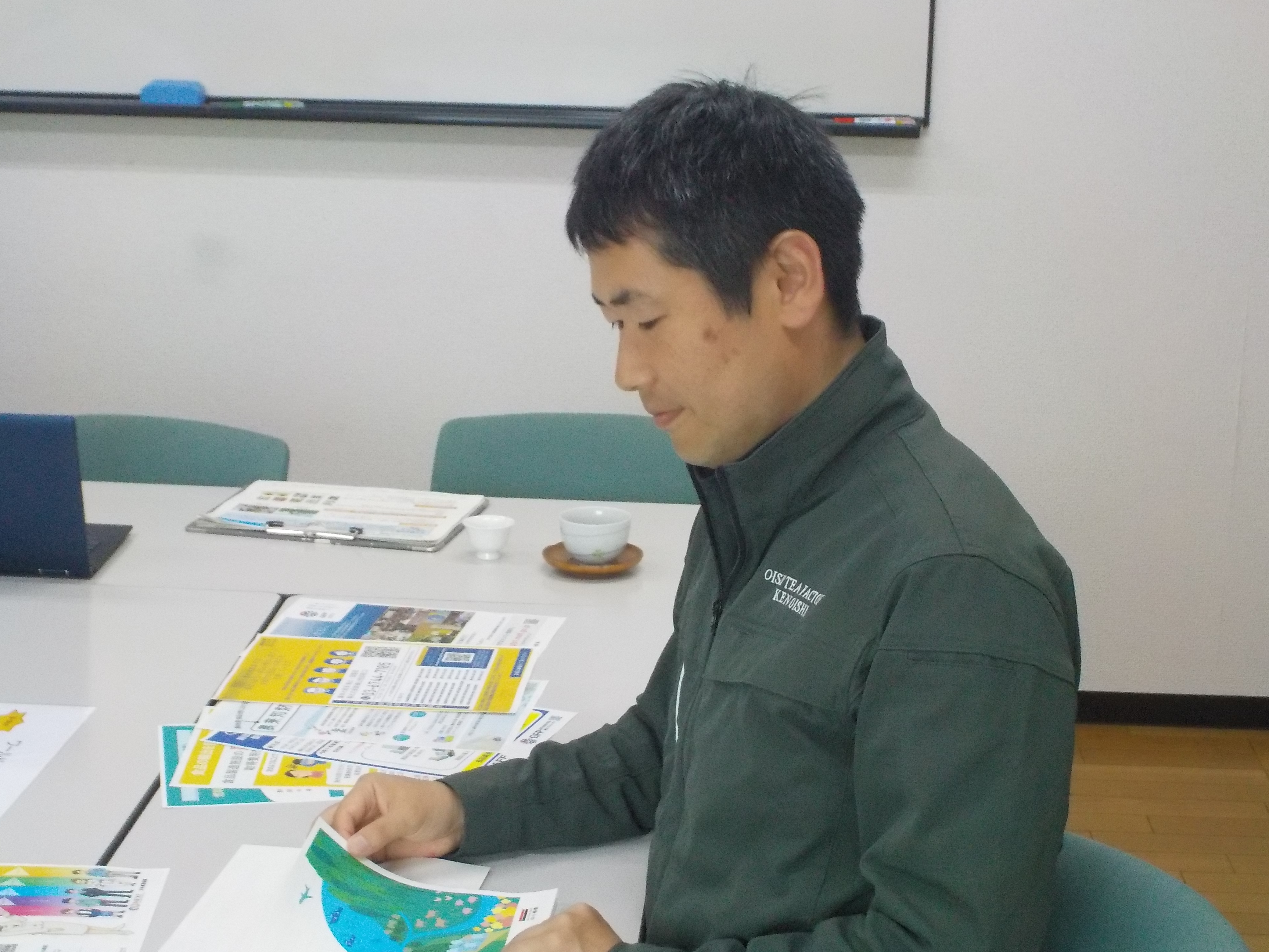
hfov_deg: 27.4
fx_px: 2603
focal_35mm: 71
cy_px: 476
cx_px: 634
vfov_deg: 20.7
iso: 800
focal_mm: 9.7
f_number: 5.3
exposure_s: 1/60
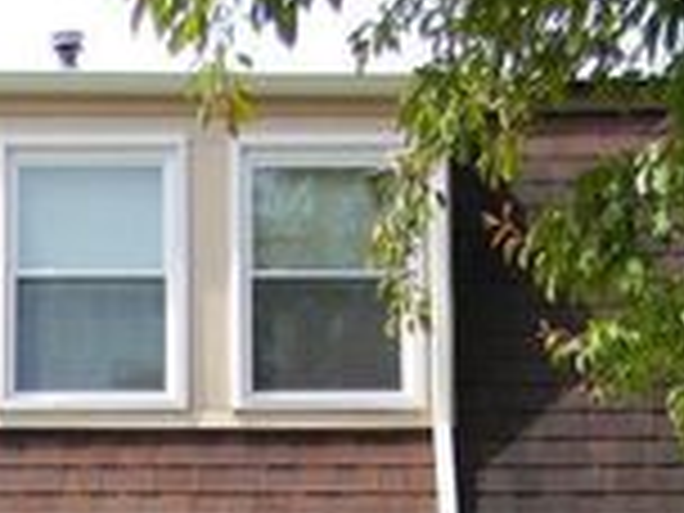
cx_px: 135
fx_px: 1818
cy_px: 659
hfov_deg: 21.1
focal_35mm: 92
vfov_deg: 15.3
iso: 80
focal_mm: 5
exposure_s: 1/391
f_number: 3.5
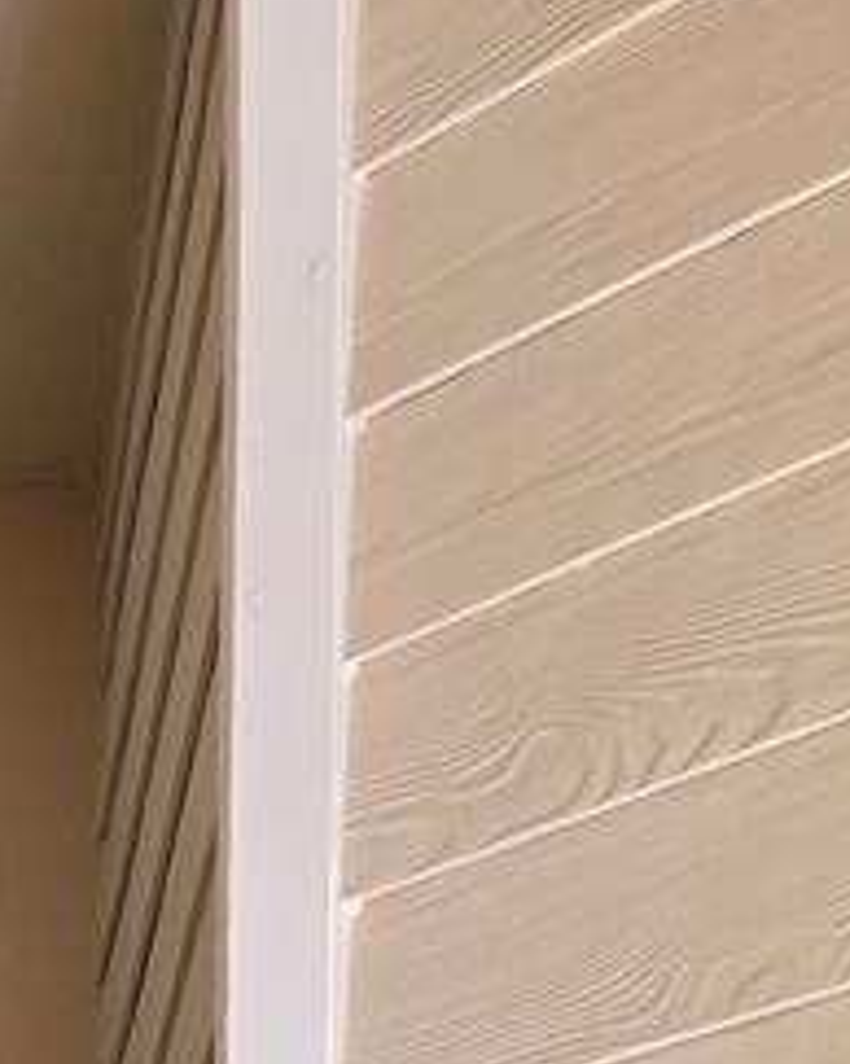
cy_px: 2592
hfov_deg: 12.9
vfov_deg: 13.0
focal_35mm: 111
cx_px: -565
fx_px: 3495
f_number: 1.7
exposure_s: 1/180
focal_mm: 6.3
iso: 50
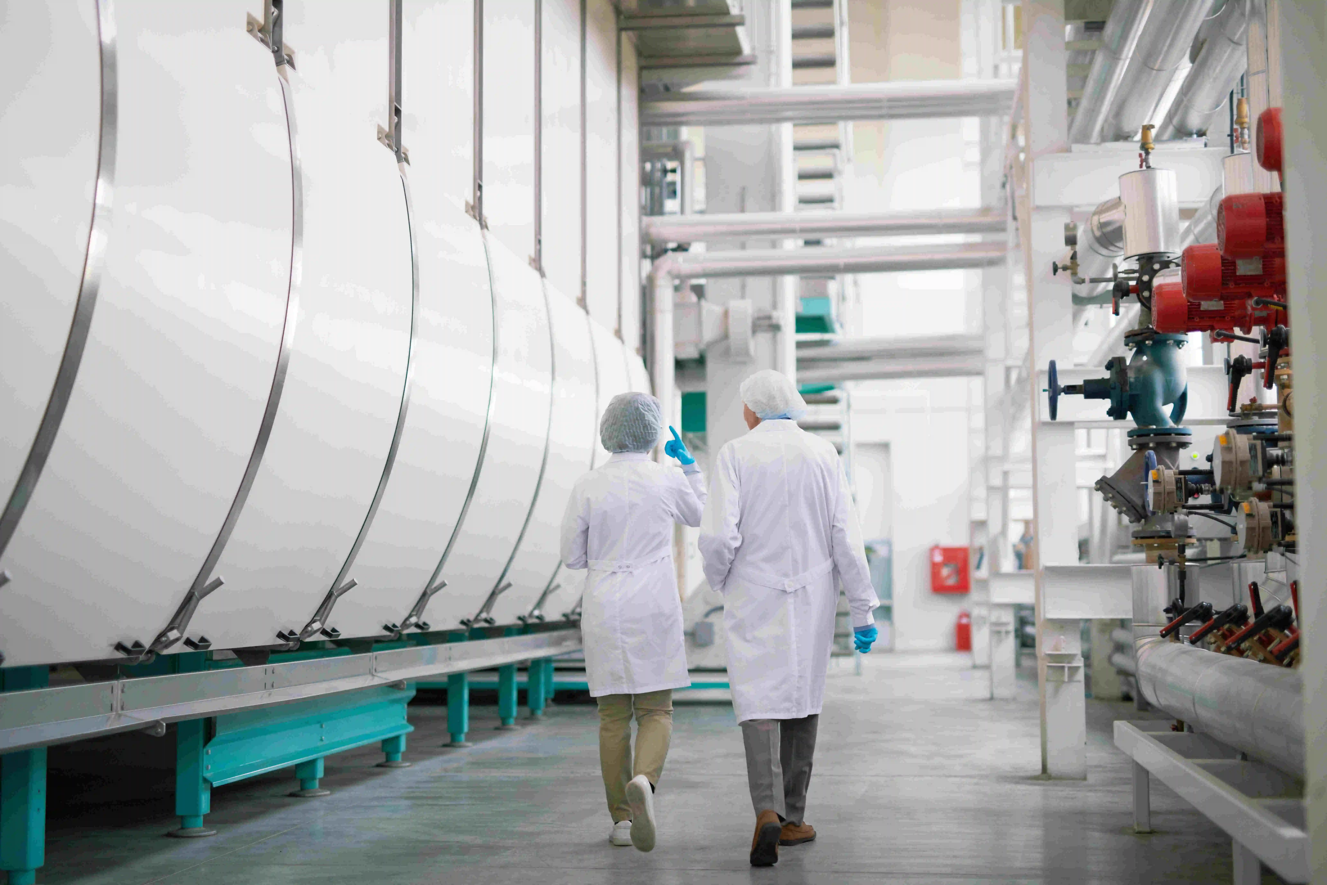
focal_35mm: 50
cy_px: 442
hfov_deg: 39.6
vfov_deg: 27.0
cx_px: 664
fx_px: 1843
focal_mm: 50
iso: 640
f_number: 1.8
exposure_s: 1/250
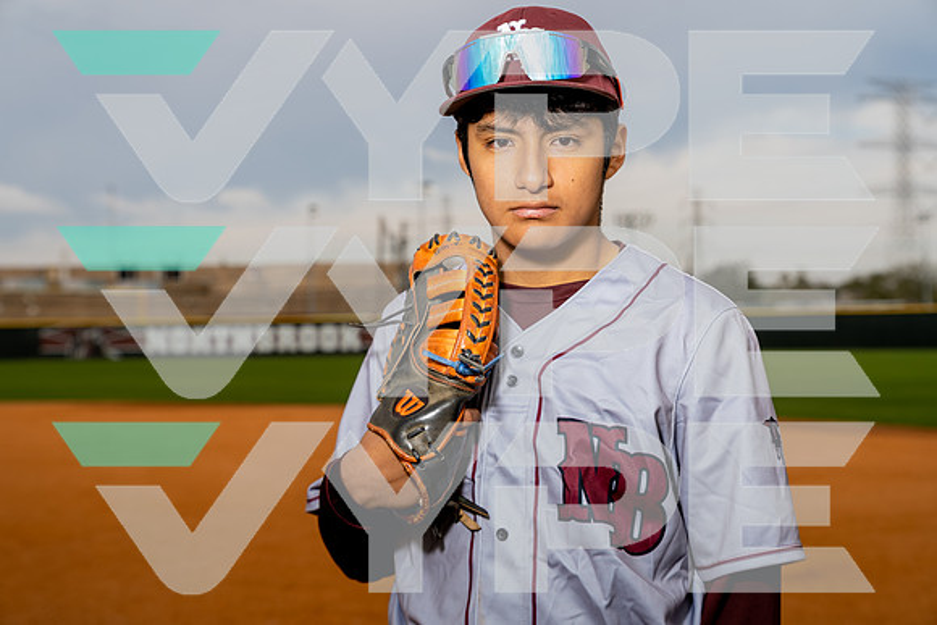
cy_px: 312
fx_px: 1562
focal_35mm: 60
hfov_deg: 33.4
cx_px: 468
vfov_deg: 22.6
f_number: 5
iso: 100
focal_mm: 60
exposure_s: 1/250
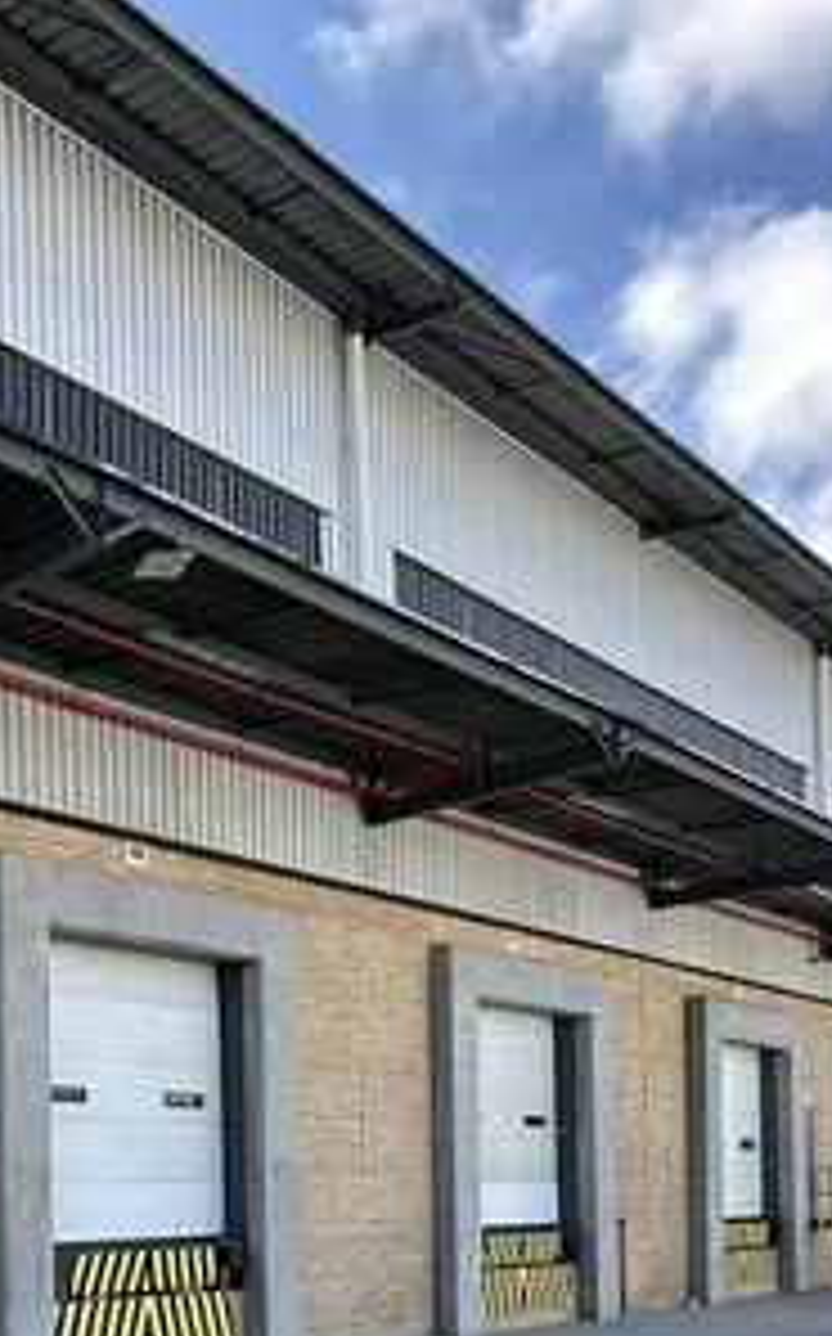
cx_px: 99
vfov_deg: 44.8
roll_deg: +0.6
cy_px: 1201
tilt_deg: -0.1
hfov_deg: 30.6
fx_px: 1455
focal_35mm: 40
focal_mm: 2.22
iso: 40
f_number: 2.2
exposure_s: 1/485
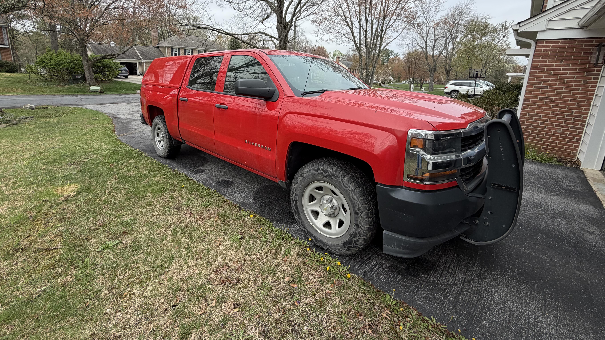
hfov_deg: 99.3
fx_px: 257
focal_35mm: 16
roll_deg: -2.6
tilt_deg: -11.8
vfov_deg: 65.7
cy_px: 120
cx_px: 293
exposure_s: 1/770
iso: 40
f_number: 2.2
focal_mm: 2.22
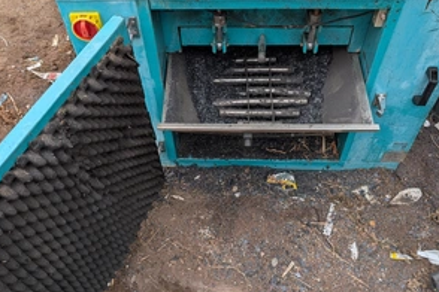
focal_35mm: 34
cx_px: 217
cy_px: 136
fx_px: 415
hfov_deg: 55.8
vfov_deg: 38.9
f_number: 1.68
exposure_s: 1/79.4
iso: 46
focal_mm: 6.9
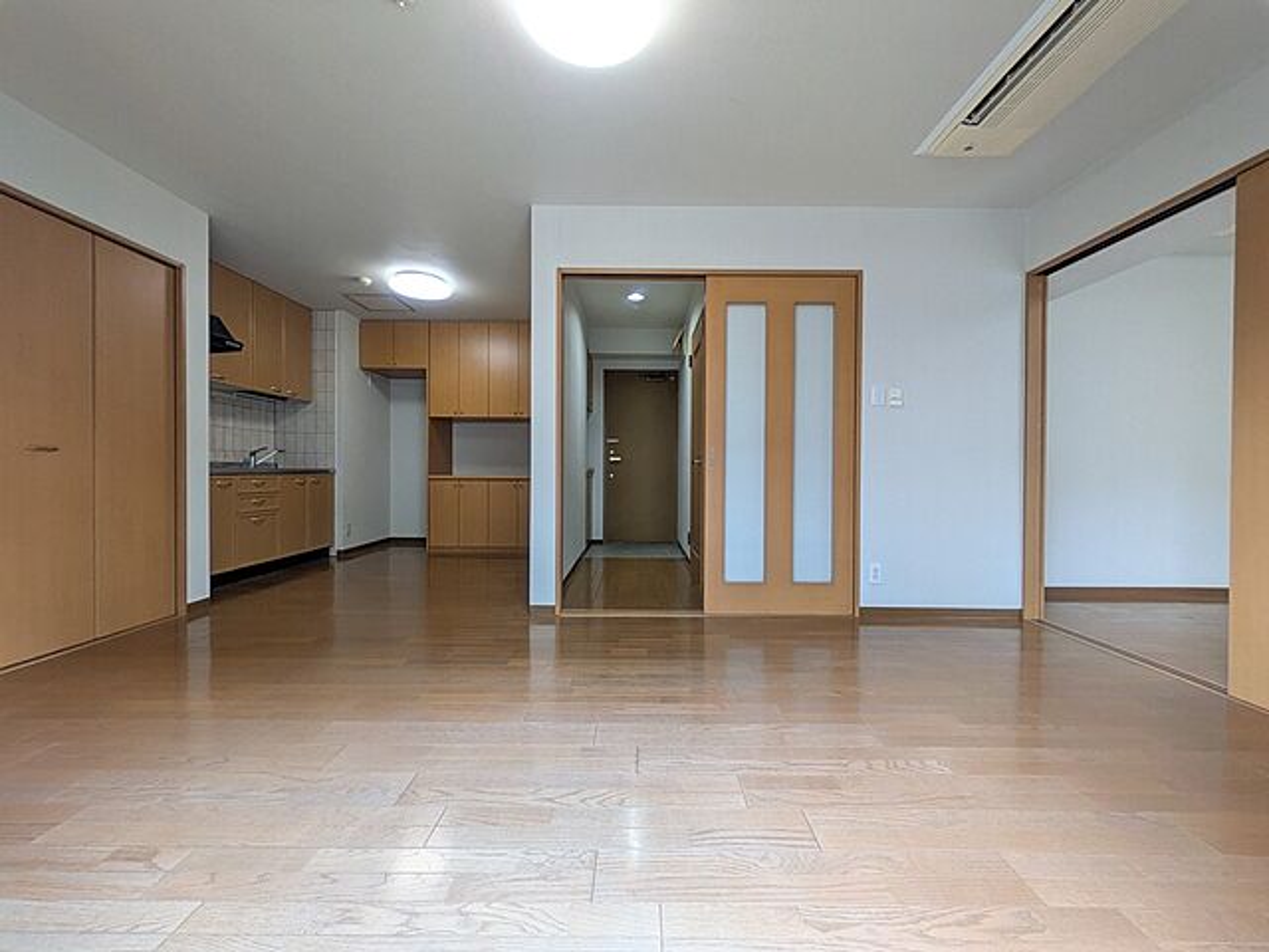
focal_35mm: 14
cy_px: 476
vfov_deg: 85.7
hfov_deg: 102.1
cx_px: 634
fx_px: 513
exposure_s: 1/100
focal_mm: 1.83
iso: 185
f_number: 2.2
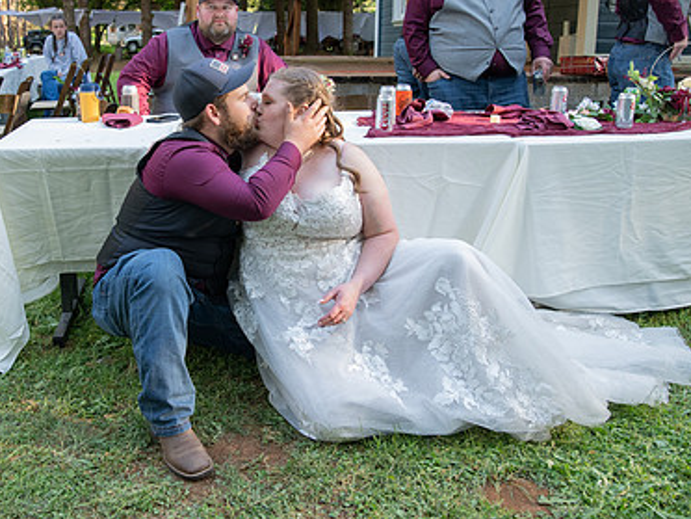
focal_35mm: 36
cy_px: 207
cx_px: 232
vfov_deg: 39.5
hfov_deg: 50.5
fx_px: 719
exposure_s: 1/320
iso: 1250
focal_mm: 24
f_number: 4
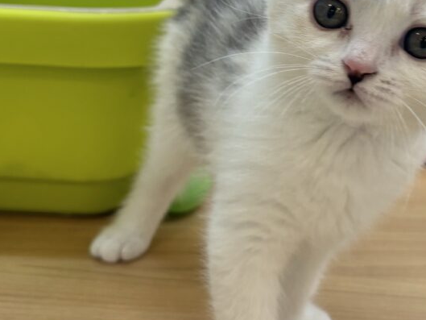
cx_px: 287
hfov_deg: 32.4
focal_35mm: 59
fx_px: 726
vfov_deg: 24.6
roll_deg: -3.5
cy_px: 88
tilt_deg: -13.0
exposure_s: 1/100
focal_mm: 5.96
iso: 64
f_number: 1.6
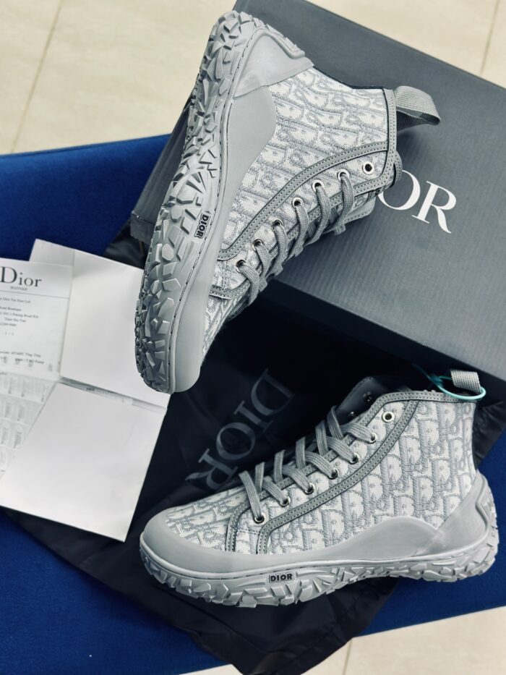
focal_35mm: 48
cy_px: 338
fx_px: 935
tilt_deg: -76.3
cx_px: 253
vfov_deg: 39.7
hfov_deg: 30.3
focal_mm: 6.86
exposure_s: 1/100
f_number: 1.78
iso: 100
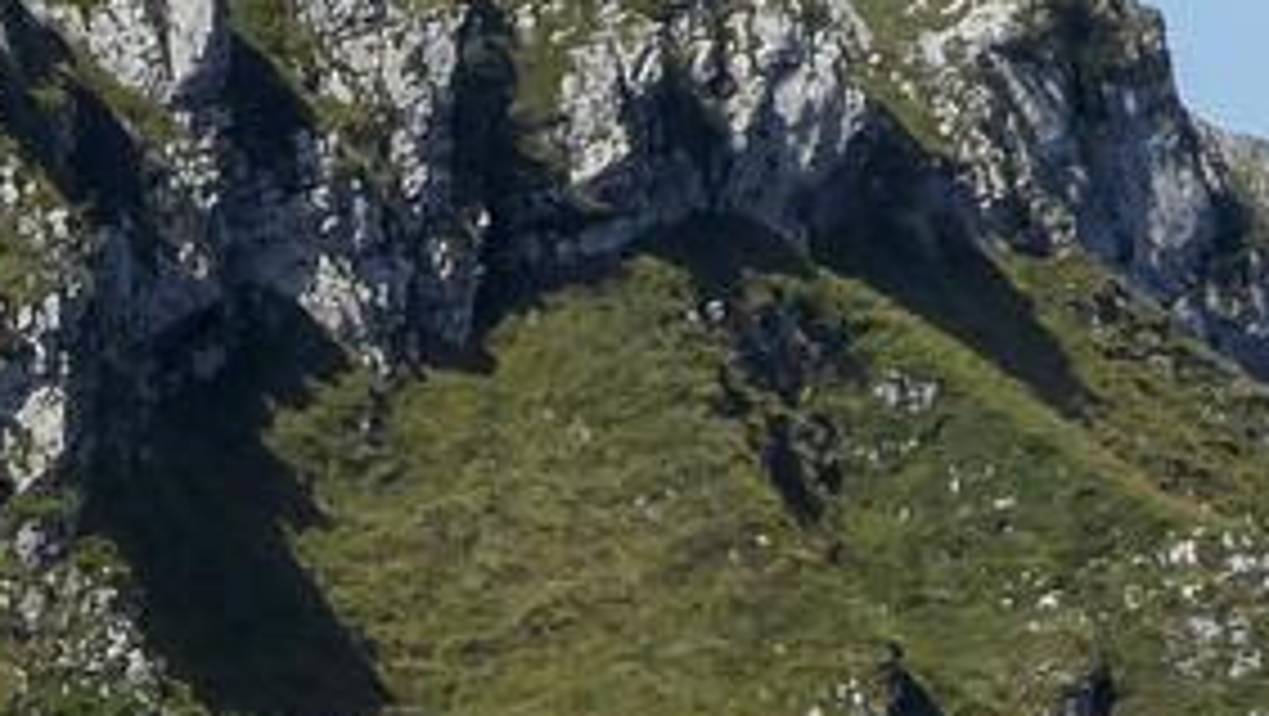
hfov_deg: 5.0
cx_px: 657
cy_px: 531
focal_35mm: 433
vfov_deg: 2.8
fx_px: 14578
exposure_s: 1/500
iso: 80
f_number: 4.5
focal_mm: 12.5
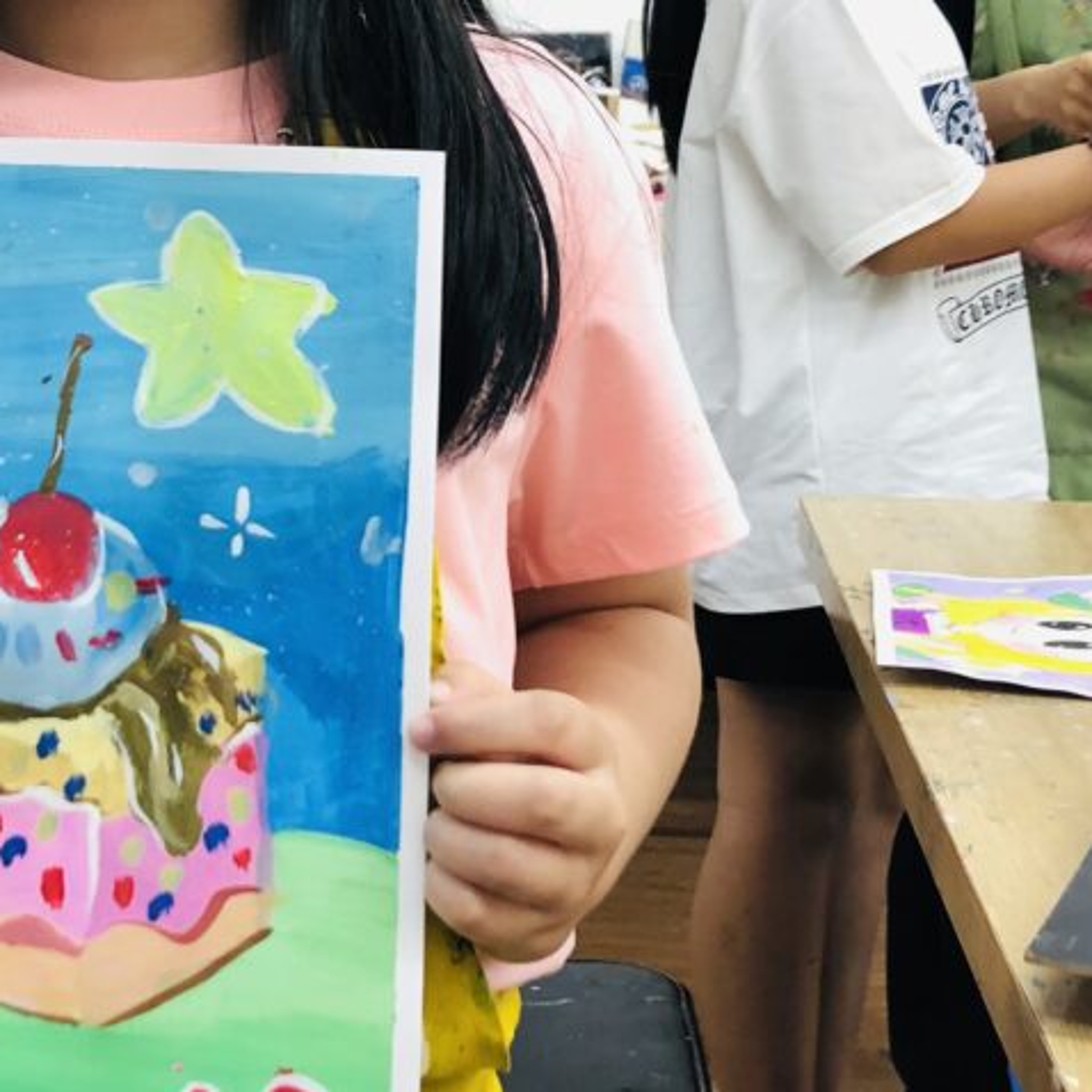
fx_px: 2463
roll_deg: -0.3
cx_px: 155
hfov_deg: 24.4
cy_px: 134
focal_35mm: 69
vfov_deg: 24.4
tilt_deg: -0.2
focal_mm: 4
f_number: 1.8
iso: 25
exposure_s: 1/33
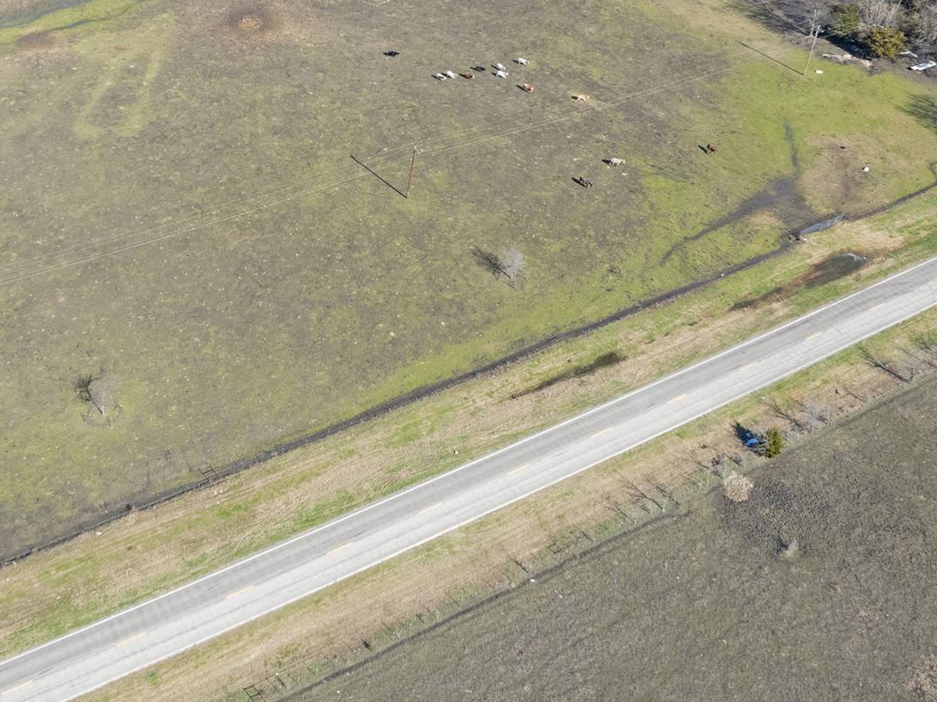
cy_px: 118
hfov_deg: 42.9
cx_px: 277
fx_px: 1164
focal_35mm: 43
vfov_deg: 32.4
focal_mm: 8.38
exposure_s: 1/240
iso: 100
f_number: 2.8
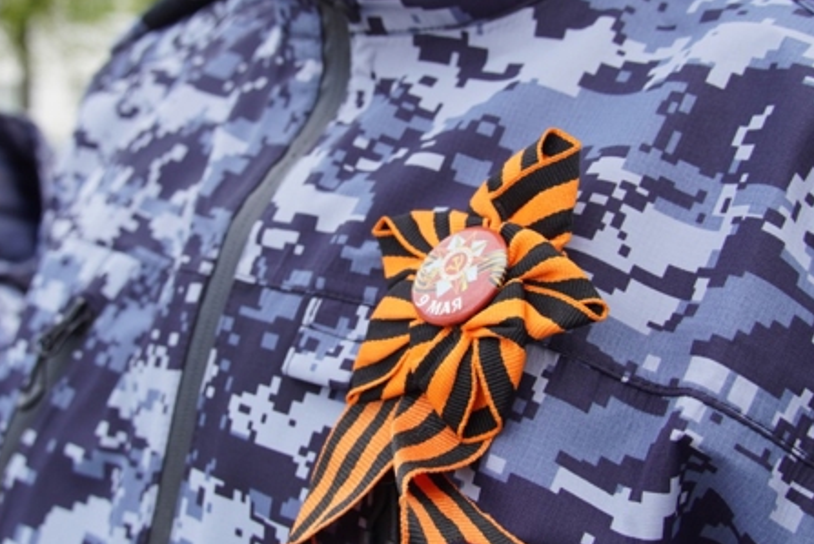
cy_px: 246
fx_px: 1535
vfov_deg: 20.1
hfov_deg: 29.7
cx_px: 367
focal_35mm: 68
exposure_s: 1/80
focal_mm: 27
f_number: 5
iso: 100
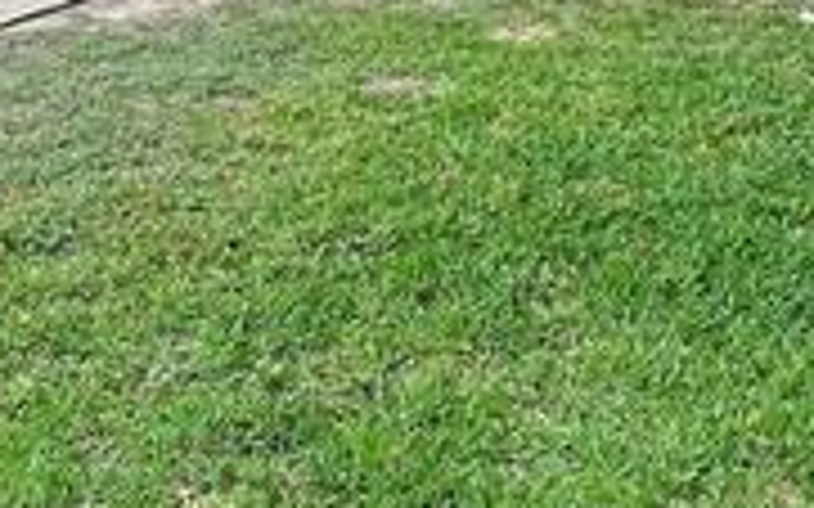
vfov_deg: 15.5
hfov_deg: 26.4
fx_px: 1730
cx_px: 292
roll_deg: +0.3
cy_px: -247
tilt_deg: -2.7
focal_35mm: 78
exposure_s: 1/191
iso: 32
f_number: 1.8
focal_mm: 1.57
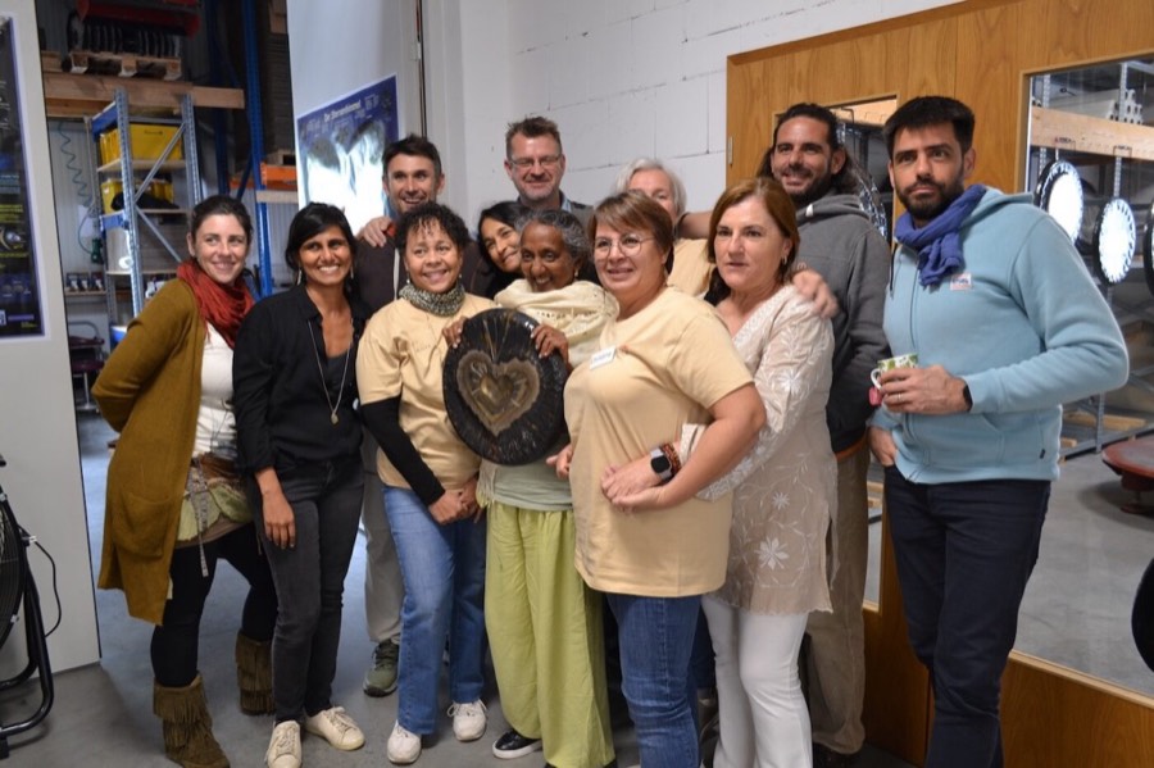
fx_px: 865
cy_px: 384
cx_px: 577
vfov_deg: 47.9
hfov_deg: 67.4
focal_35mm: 27
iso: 400
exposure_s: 1/15
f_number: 3.5
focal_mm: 18
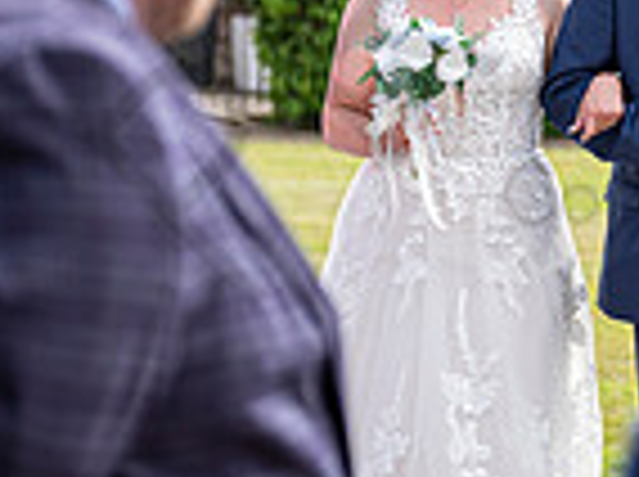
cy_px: 4
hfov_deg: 5.8
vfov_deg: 4.3
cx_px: 576
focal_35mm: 342
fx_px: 6303
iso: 200
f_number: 3.2
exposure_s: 1/640
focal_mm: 74.4
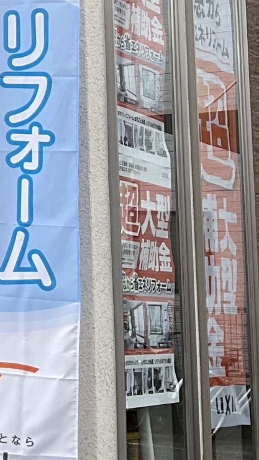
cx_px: -429
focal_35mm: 109
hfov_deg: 9.5
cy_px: 43
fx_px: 1332
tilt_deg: +9.5
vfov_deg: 19.3
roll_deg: -2.2
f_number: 1.8
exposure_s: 1/428
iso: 16
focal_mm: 3
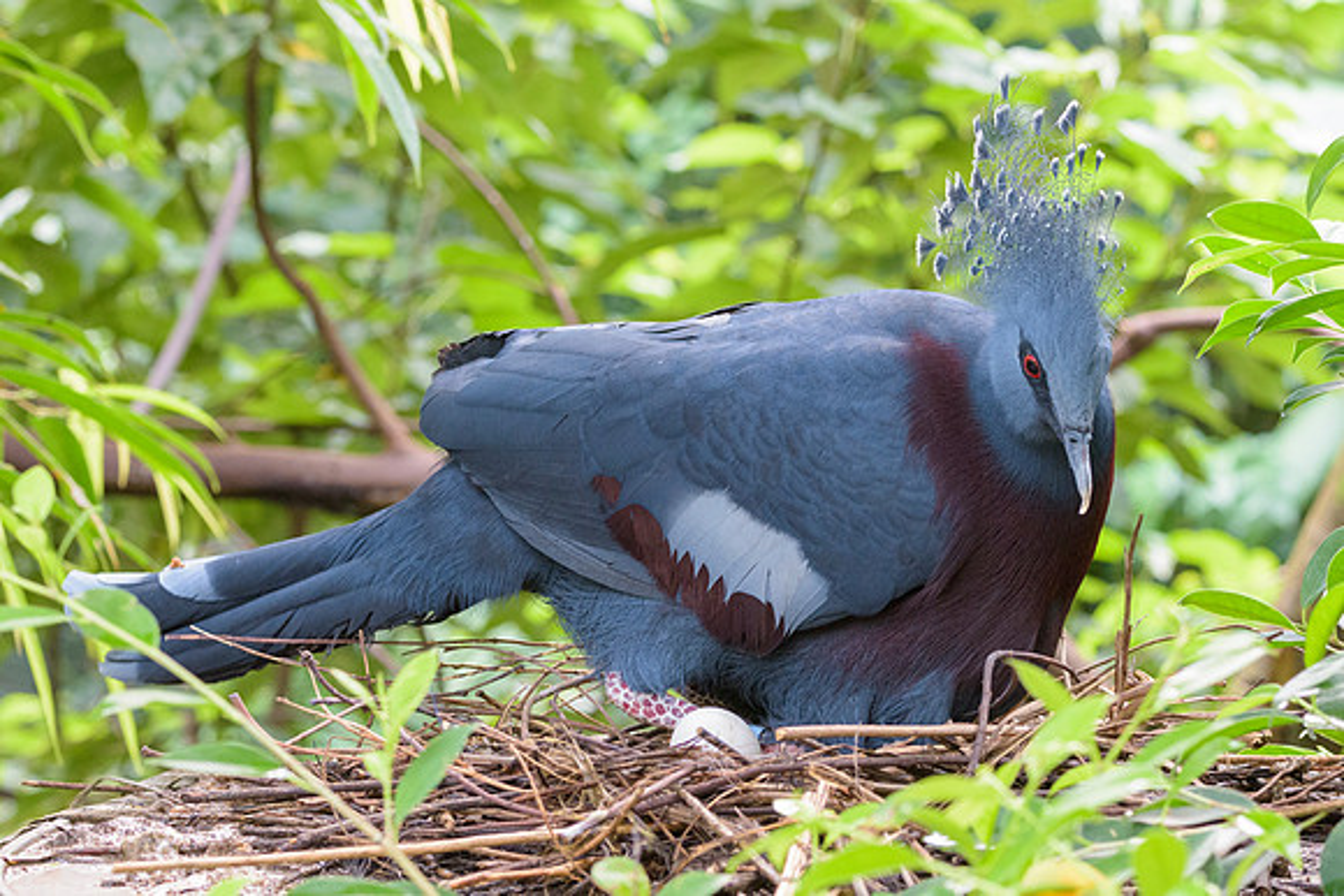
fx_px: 6399
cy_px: 488
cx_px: 653
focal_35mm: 171
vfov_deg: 8.0
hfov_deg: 12.0
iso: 2500
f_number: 8
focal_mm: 120
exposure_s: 1/50
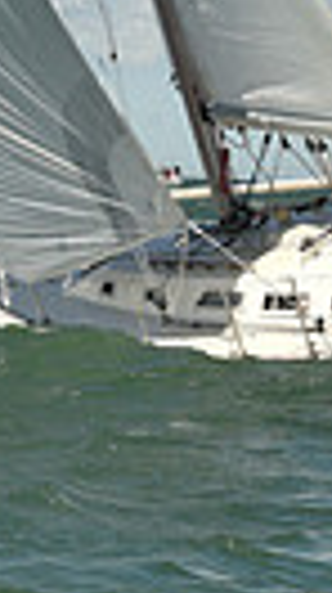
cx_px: 159
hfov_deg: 3.8
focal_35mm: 322
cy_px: -404
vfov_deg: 6.6
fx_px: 5052
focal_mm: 70
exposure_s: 1/800
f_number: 13
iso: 320
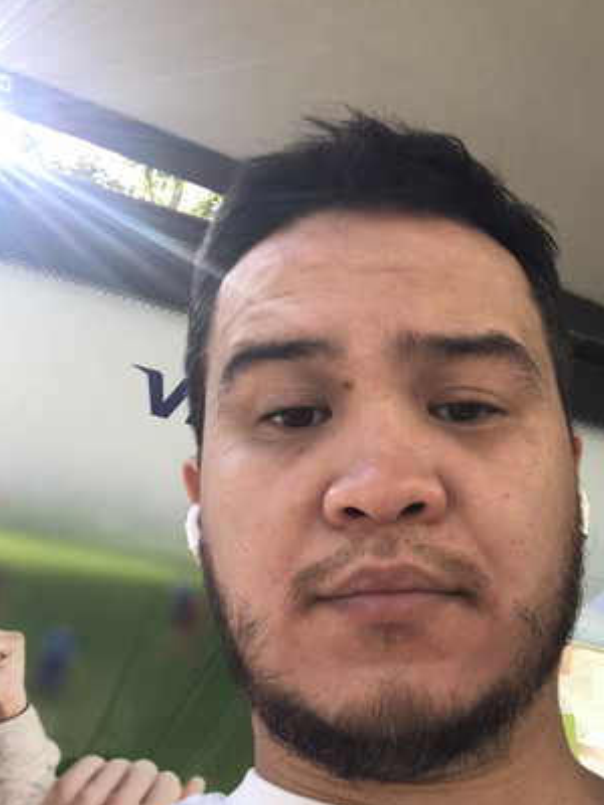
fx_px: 931
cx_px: 371
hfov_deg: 35.8
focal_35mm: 40
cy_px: 398
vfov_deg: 46.8
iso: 25
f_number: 2.2
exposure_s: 1/167
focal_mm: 2.87
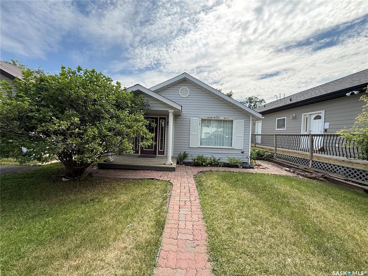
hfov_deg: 102.1
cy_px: 138
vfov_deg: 85.7
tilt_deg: -0.5
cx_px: 184
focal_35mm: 14
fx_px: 149
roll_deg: -2.1
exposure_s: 1/658
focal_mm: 2.22
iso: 50
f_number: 2.2
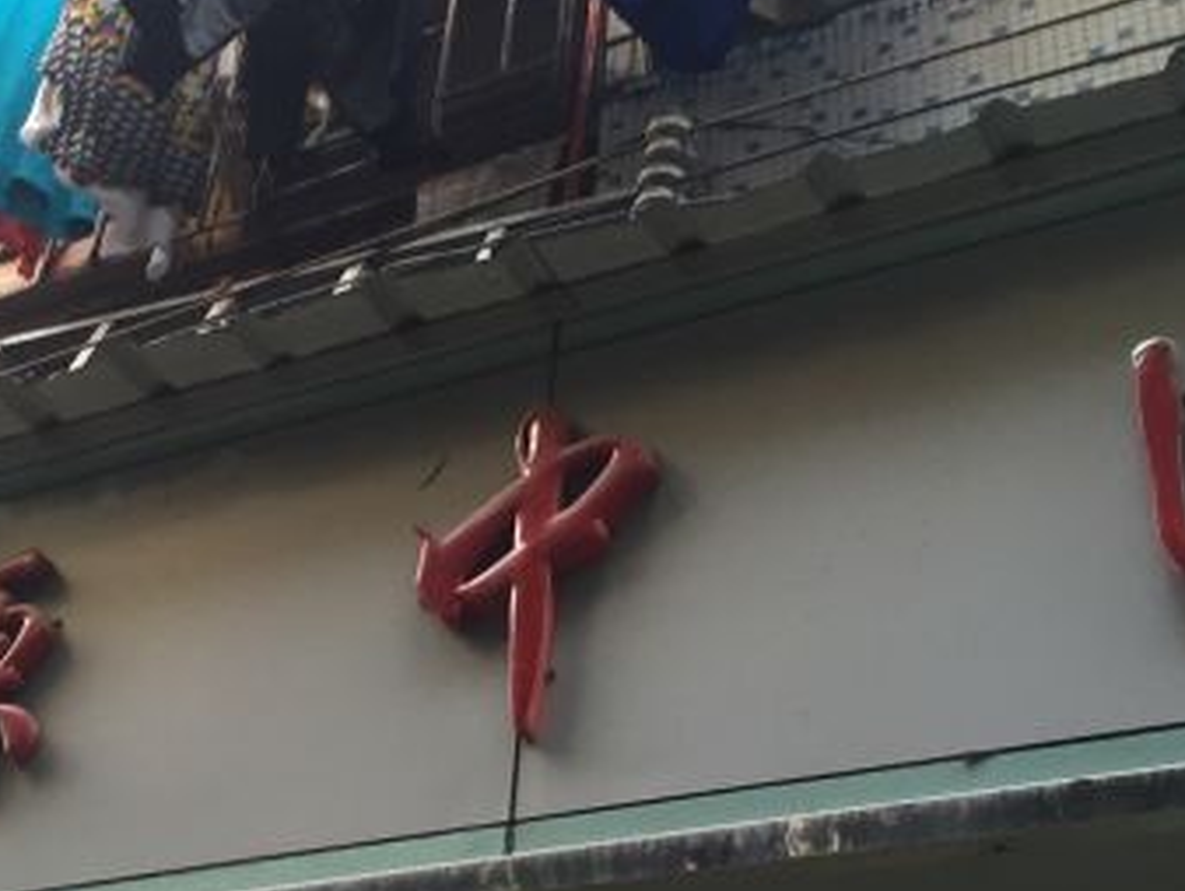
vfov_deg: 24.4
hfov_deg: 31.6
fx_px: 2055
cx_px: 298
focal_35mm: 60
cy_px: 514
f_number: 2.2
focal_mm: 4.15
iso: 40
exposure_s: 1/33
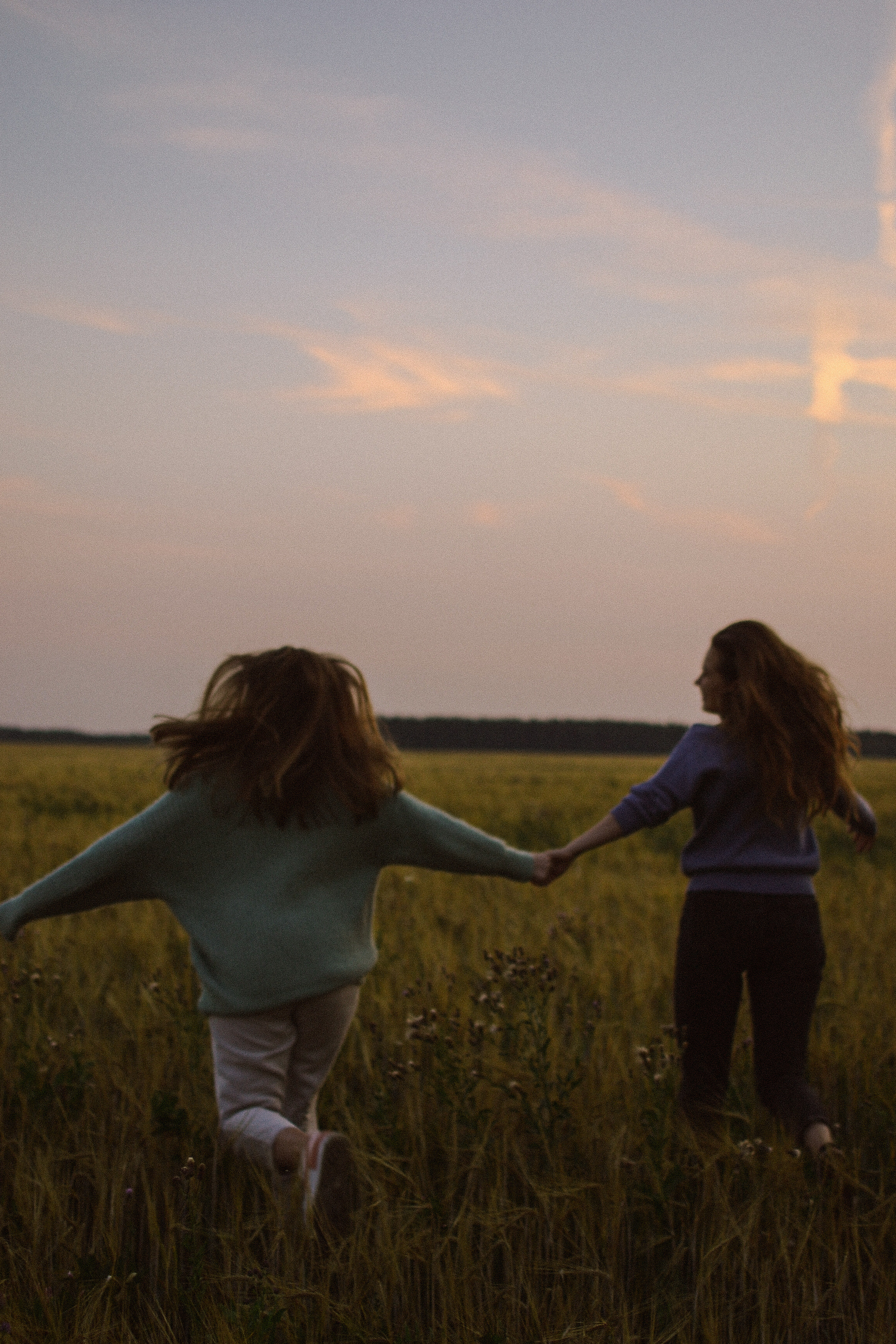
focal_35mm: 52
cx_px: 448
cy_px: 672
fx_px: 1960
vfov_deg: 37.9
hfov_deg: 25.8
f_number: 2.2
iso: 100
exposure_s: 1/200
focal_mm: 35
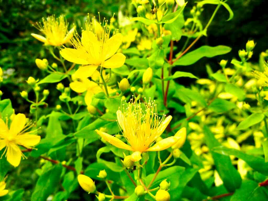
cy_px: 100
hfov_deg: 60.0
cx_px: 134
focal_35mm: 30
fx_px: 232
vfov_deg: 46.8
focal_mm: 5.4
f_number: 7
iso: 160
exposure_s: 1/261
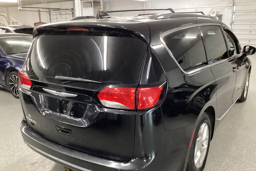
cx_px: 130
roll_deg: +0.3
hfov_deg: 57.2
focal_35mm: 33
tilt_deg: -18.7
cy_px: 94
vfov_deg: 39.9
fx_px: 235
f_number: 2.4
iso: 400
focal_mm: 3.3
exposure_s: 1/33
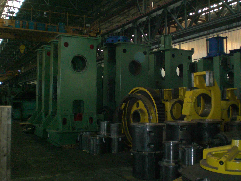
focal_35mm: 41
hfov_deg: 45.8
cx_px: 125
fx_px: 285
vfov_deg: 35.1
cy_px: 87
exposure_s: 1/60
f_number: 3.1
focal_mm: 6.3
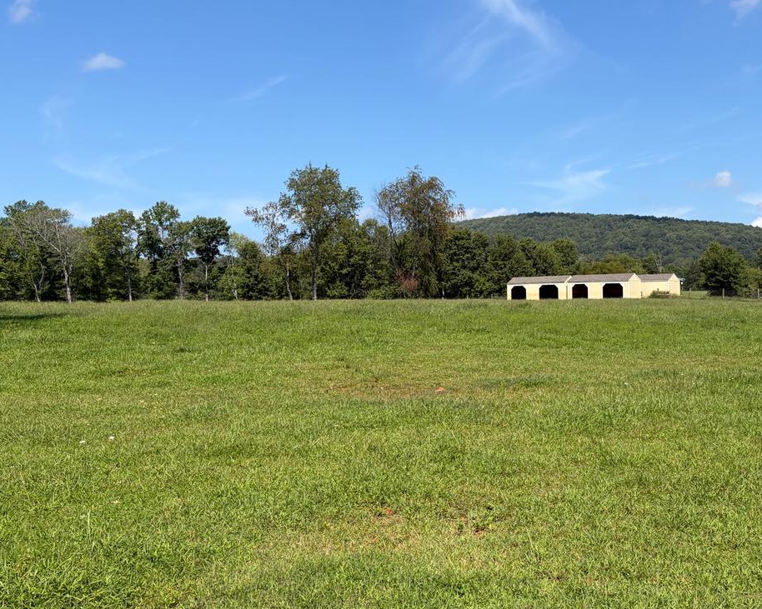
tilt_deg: +3.8
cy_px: 264
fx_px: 902
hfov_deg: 45.1
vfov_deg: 37.3
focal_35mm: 40
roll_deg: +1.5
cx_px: 505
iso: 50
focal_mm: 5.96
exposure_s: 1/3448
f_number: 1.6
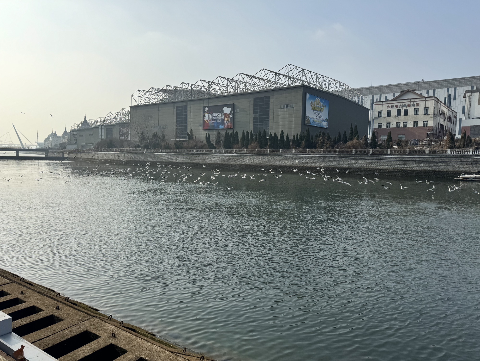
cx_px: 240
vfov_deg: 56.9
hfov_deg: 71.6
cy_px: 180
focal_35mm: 24
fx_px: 333
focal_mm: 6.86
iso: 80
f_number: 1.78
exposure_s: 1/7937
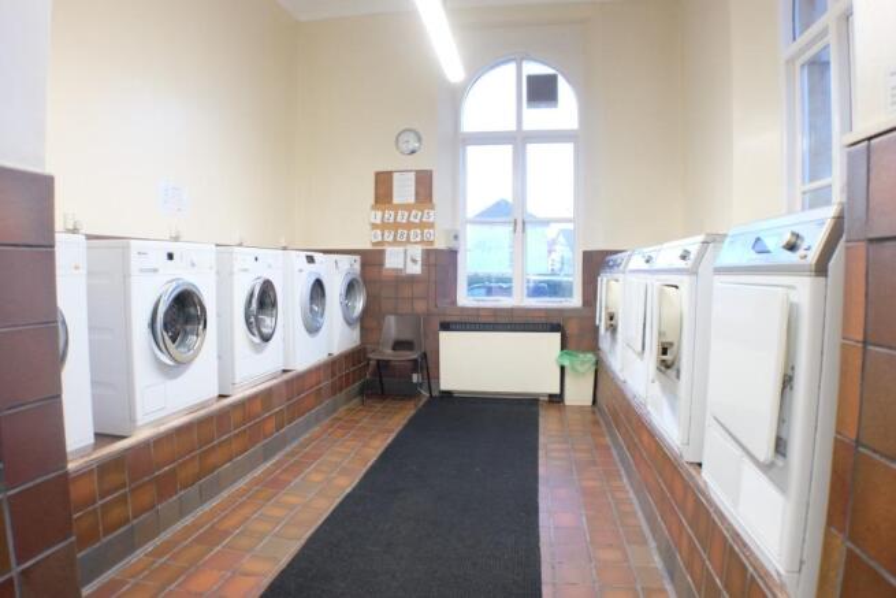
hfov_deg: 73.7
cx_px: 448
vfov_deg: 53.2
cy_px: 299
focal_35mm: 24
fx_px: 597
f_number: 4
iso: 2000
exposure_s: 1/60
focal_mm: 16
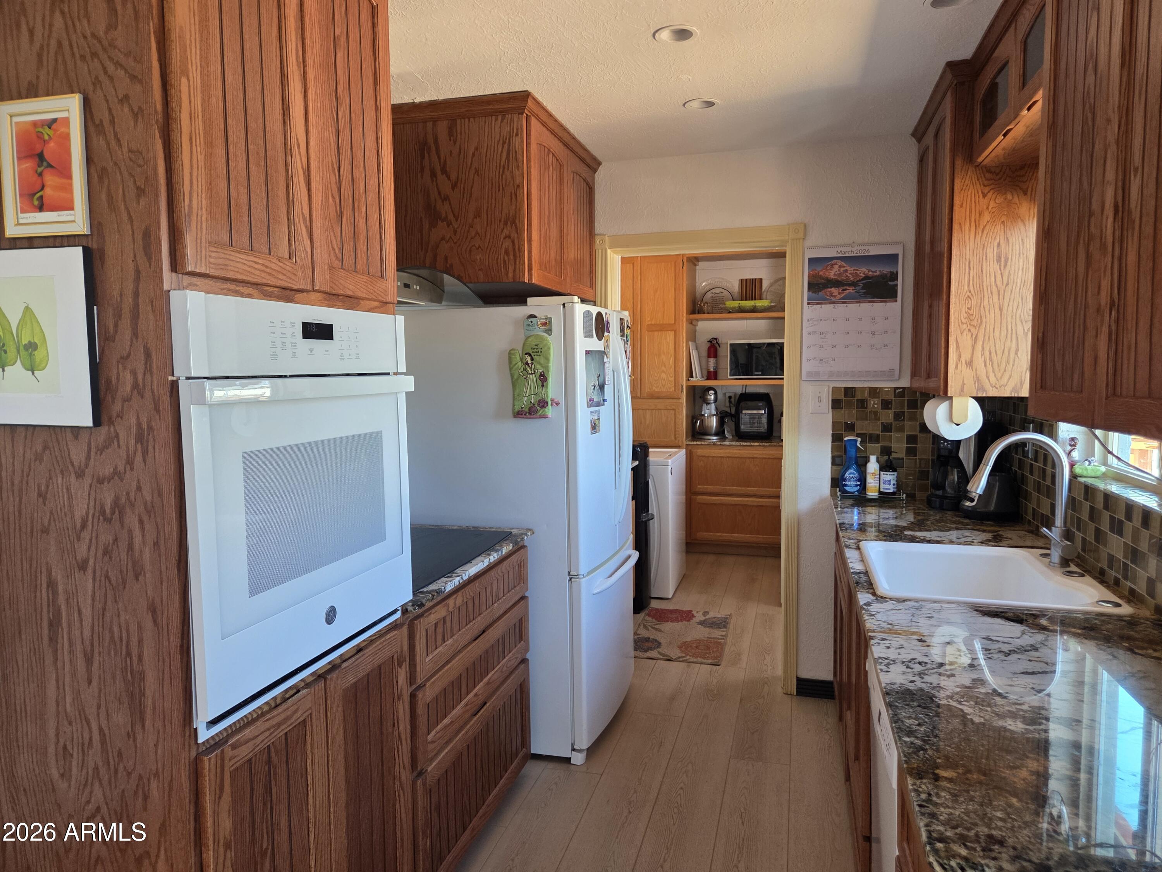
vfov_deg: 58.9
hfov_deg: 73.9
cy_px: 436
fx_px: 772
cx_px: 581
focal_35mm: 23
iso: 250
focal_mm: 5.4
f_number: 1.8
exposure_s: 1/120
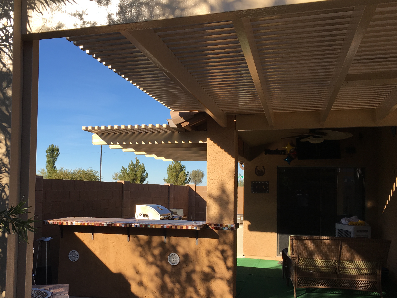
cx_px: 155
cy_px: 185
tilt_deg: +1.5
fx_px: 424
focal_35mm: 37
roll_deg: -1.9
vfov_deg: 38.4
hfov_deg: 49.8
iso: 25
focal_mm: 4.15
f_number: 2.2
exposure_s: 1/999
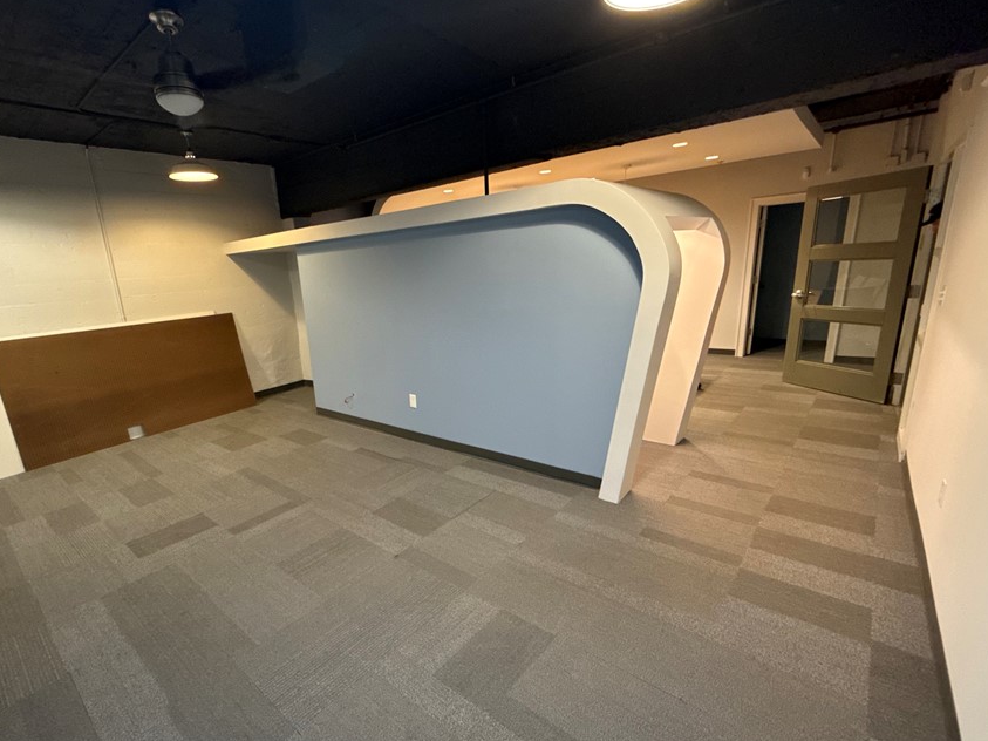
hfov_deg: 90.4
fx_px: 485
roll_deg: +5.1
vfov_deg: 74.6
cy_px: 397
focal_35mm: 17
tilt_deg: -14.8
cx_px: 423
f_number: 2.2
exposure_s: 1/60
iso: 640
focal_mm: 2.22
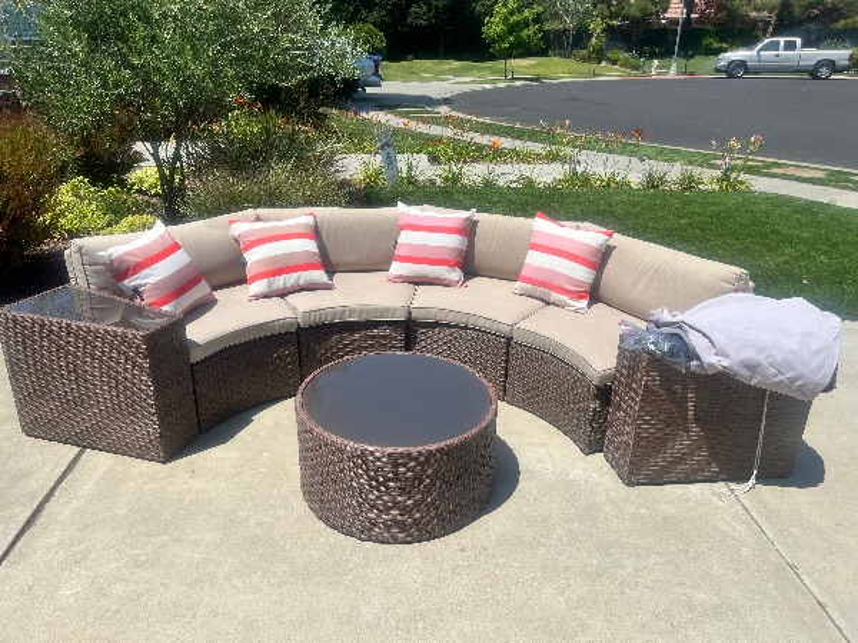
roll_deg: +0.1
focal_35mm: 26
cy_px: 322
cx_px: 429
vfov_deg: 53.1
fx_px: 644
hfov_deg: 67.3
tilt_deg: -24.2
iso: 50
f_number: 1.5
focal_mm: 5.7
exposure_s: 1/6579
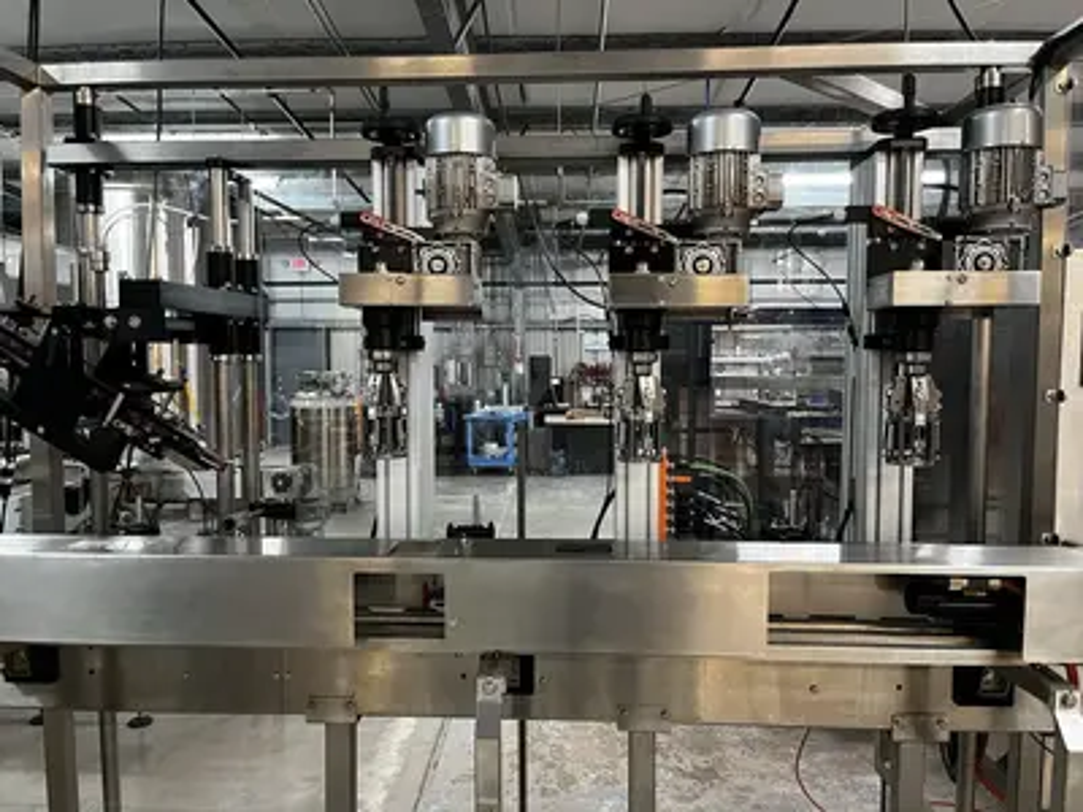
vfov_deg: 53.1
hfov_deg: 67.3
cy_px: 406
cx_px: 542
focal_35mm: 26
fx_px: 813
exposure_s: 1/60
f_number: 1.6
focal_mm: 5.1
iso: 500
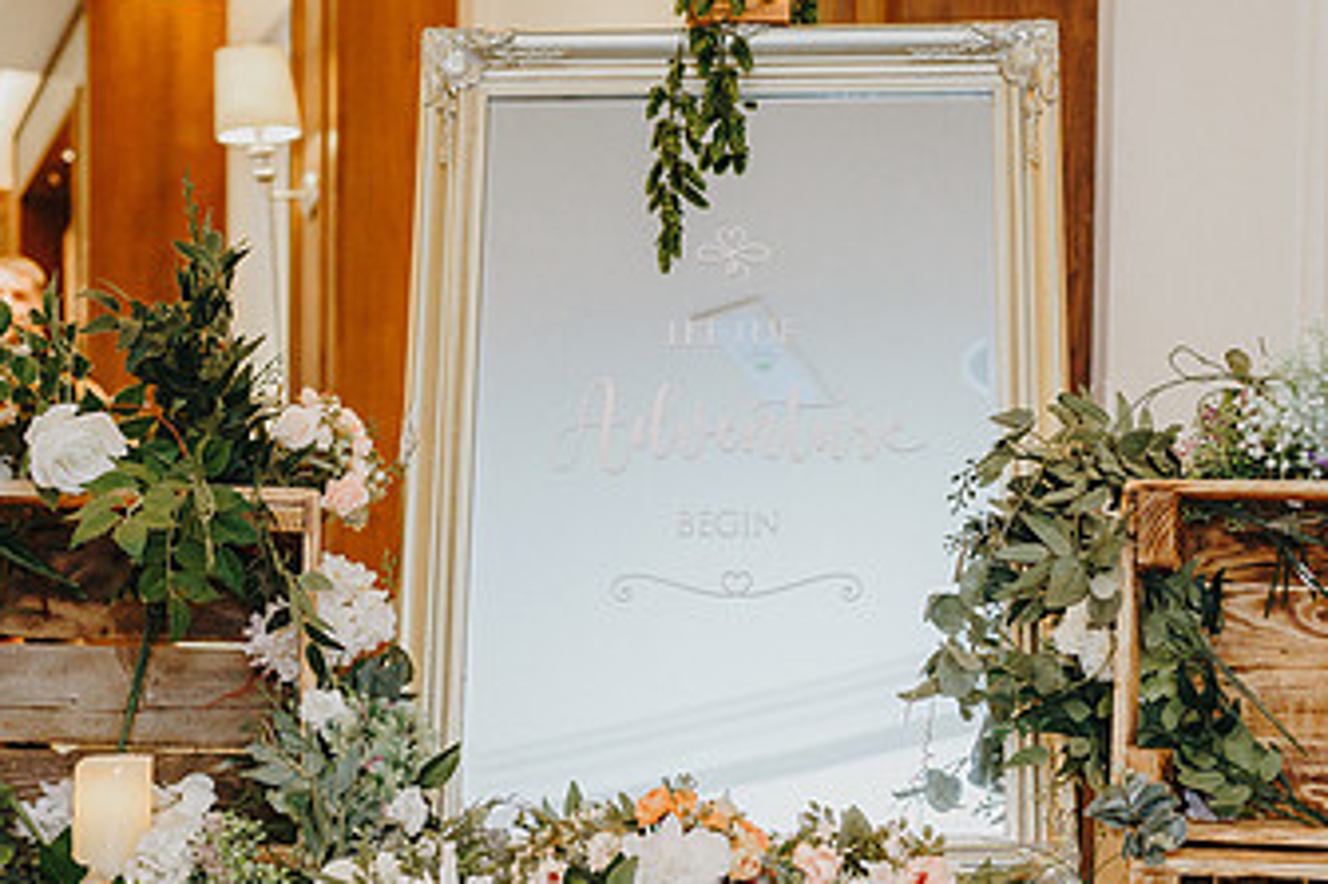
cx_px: 749
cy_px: 747
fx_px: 2544
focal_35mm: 69
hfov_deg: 29.2
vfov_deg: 19.4
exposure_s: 1/200
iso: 2000
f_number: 2.2
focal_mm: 35
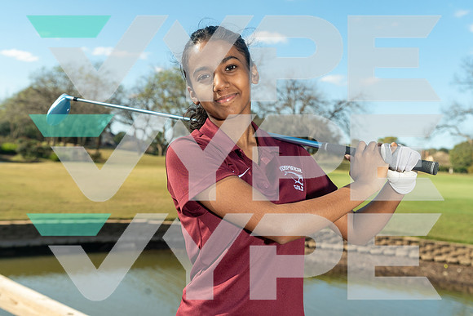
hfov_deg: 41.1
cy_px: 158
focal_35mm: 48
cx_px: 236
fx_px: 631
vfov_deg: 28.1
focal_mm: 48
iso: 500
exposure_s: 1/200
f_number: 5.6
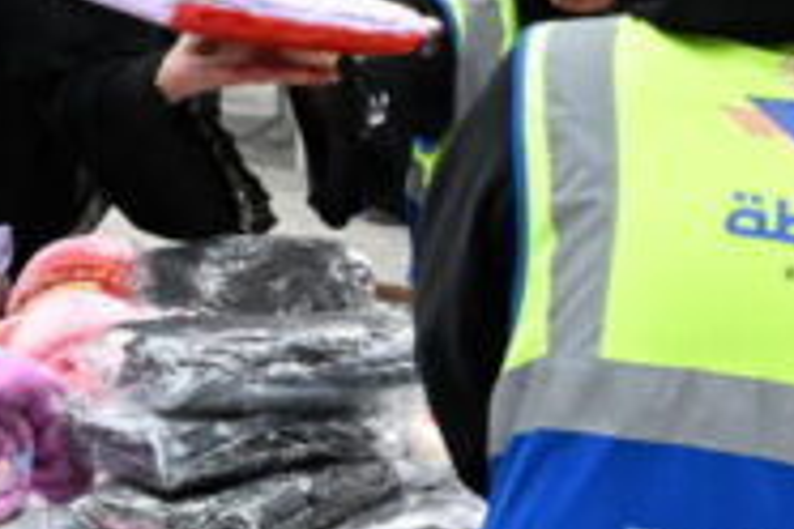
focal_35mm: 132
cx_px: -615
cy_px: -267
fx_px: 2911
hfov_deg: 13.9
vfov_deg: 10.1
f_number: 4.5
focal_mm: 24
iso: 6400
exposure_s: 1/250
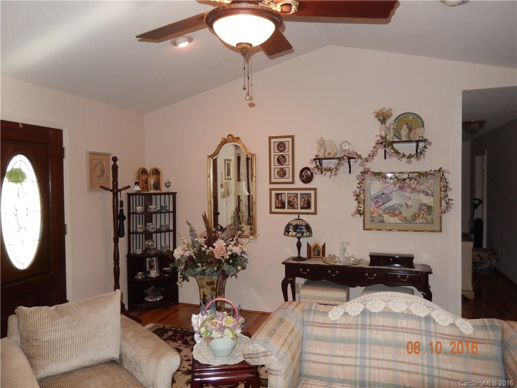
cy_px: 194
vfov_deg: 54.9
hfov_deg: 69.4
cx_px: 258
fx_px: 373
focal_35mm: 25
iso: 200
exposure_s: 1/30
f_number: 3.4
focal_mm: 4.5
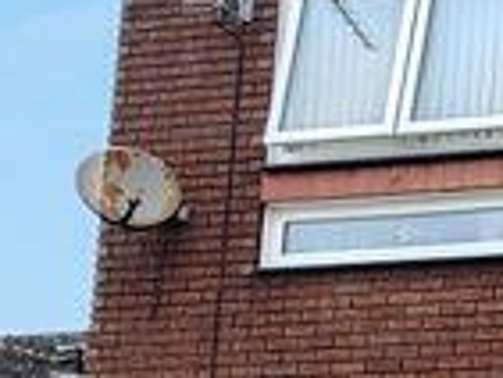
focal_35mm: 167
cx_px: 1359
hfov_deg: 9.8
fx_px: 2429
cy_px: 670
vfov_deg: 8.6
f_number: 2
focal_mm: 8.72
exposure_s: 1/155
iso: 50
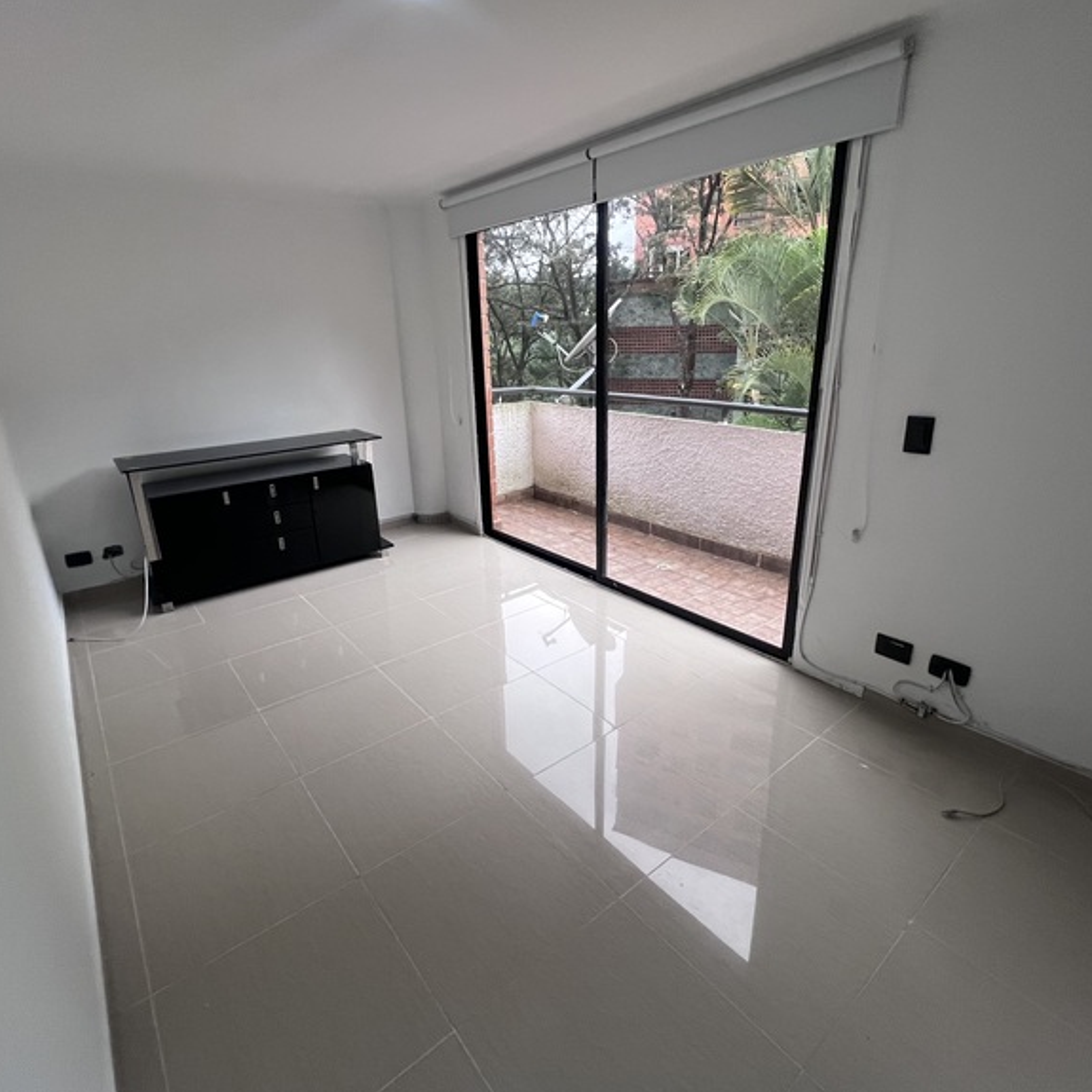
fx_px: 571
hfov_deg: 87.4
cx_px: 536
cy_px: 536
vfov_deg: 87.4
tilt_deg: -19.5
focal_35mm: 16
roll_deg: +3.0
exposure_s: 1/120
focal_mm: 1.57
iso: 160
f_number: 1.8
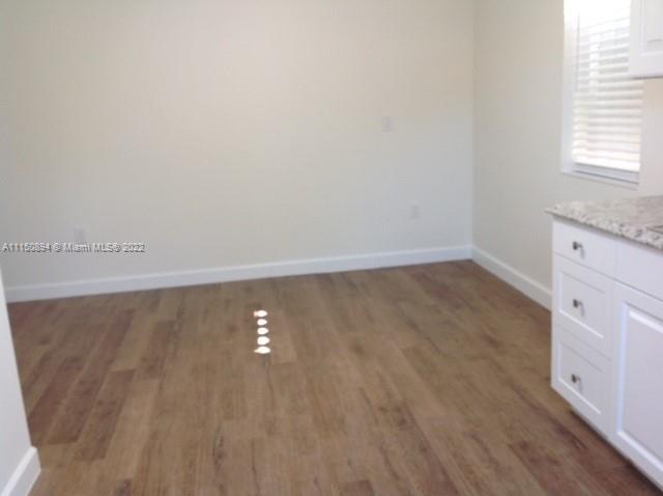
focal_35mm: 35
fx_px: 669
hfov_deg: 52.7
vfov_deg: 40.6
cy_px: 248
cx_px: 332
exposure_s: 1/30
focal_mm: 4.28
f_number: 2.4
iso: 50
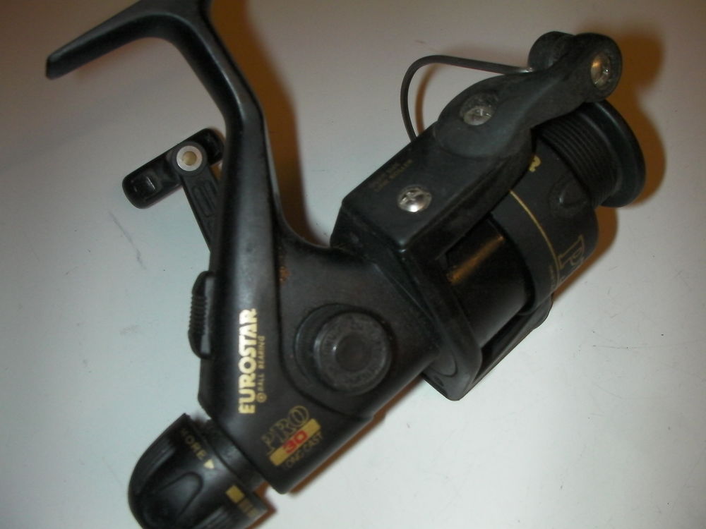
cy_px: 264
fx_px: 775
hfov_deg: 49.0
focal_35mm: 38
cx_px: 353
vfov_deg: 37.7
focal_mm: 6.3
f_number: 5.6
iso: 200
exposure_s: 1/30
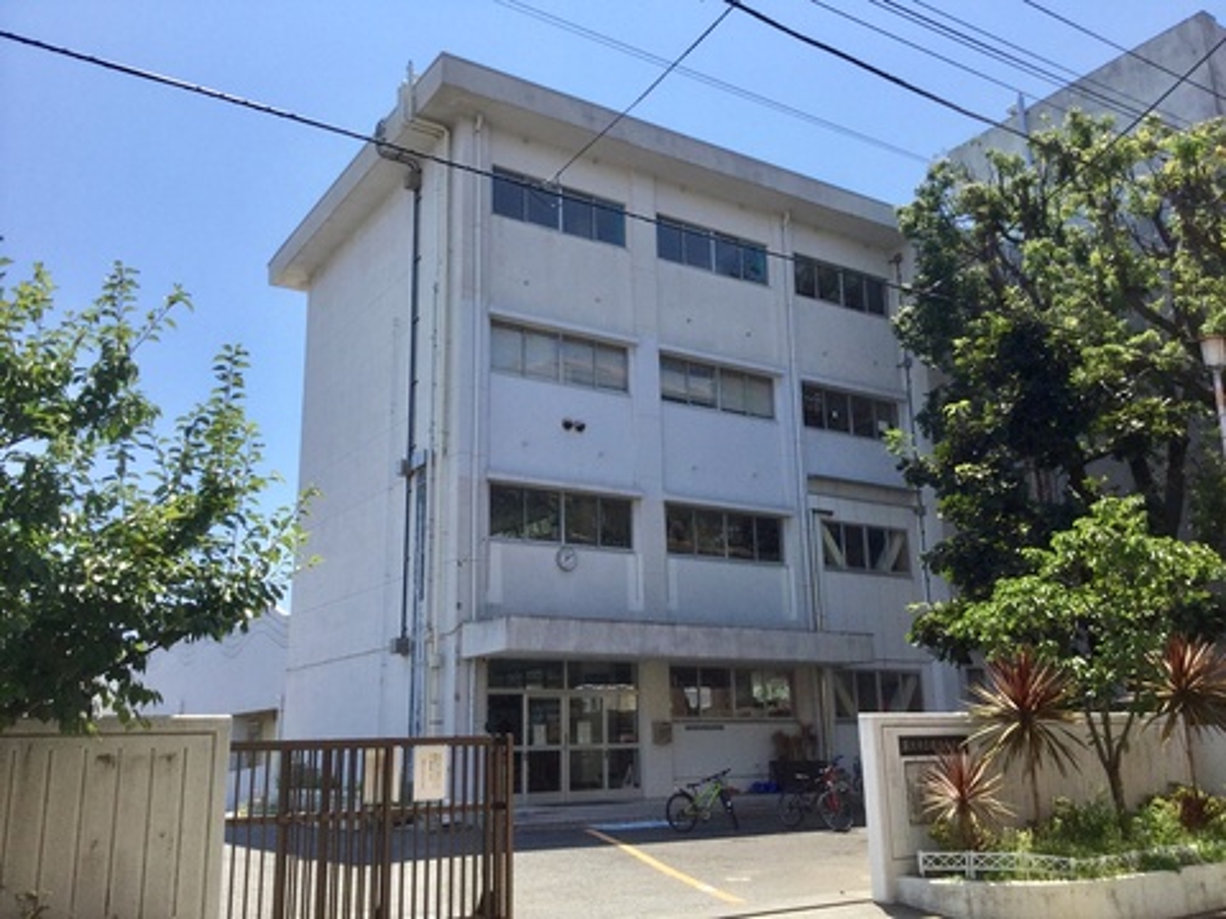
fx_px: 1098
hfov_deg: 58.4
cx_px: 613
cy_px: 460
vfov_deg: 45.4
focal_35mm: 31
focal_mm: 3.3
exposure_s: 1/1217
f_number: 2.4
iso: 25
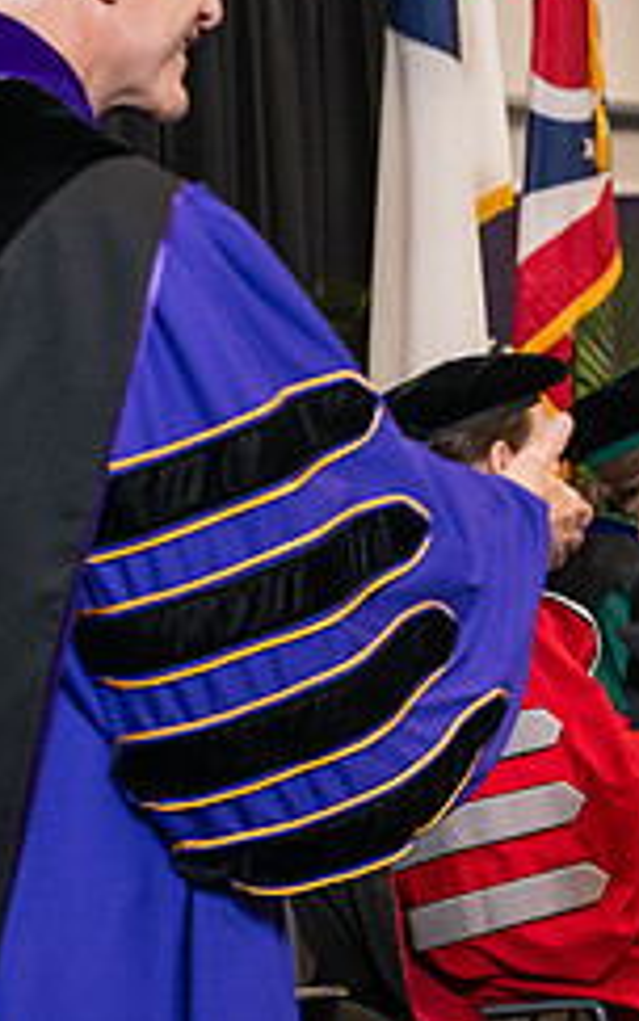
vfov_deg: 12.3
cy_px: 313
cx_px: 774
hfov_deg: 7.7
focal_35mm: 170
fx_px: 4734
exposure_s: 1/125
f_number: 5
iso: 2000
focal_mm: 70
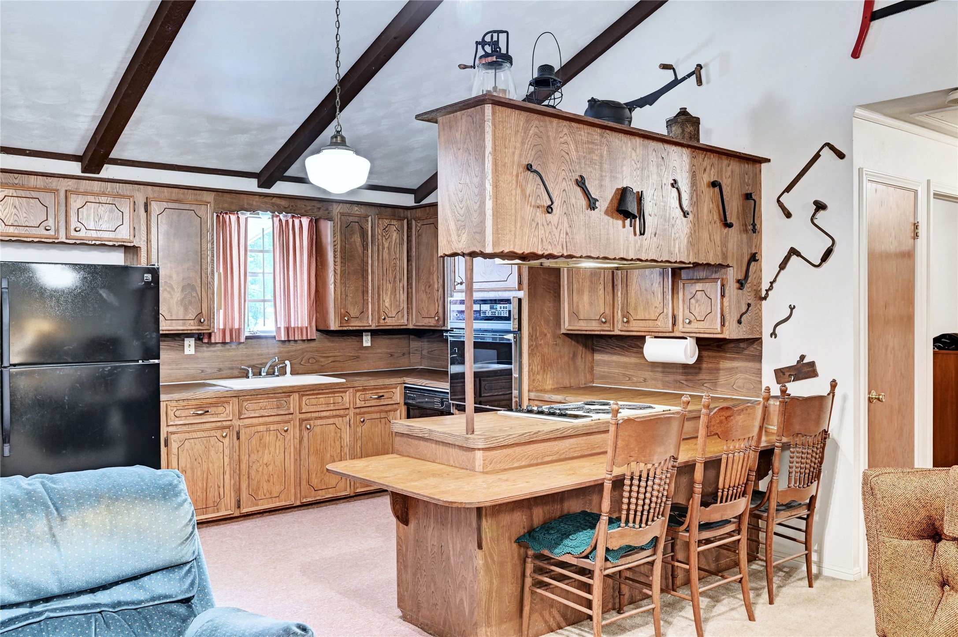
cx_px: 479
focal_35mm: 29
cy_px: 318
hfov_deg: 63.7
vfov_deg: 44.9
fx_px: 771
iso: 400
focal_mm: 29
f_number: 8
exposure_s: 1/1.67
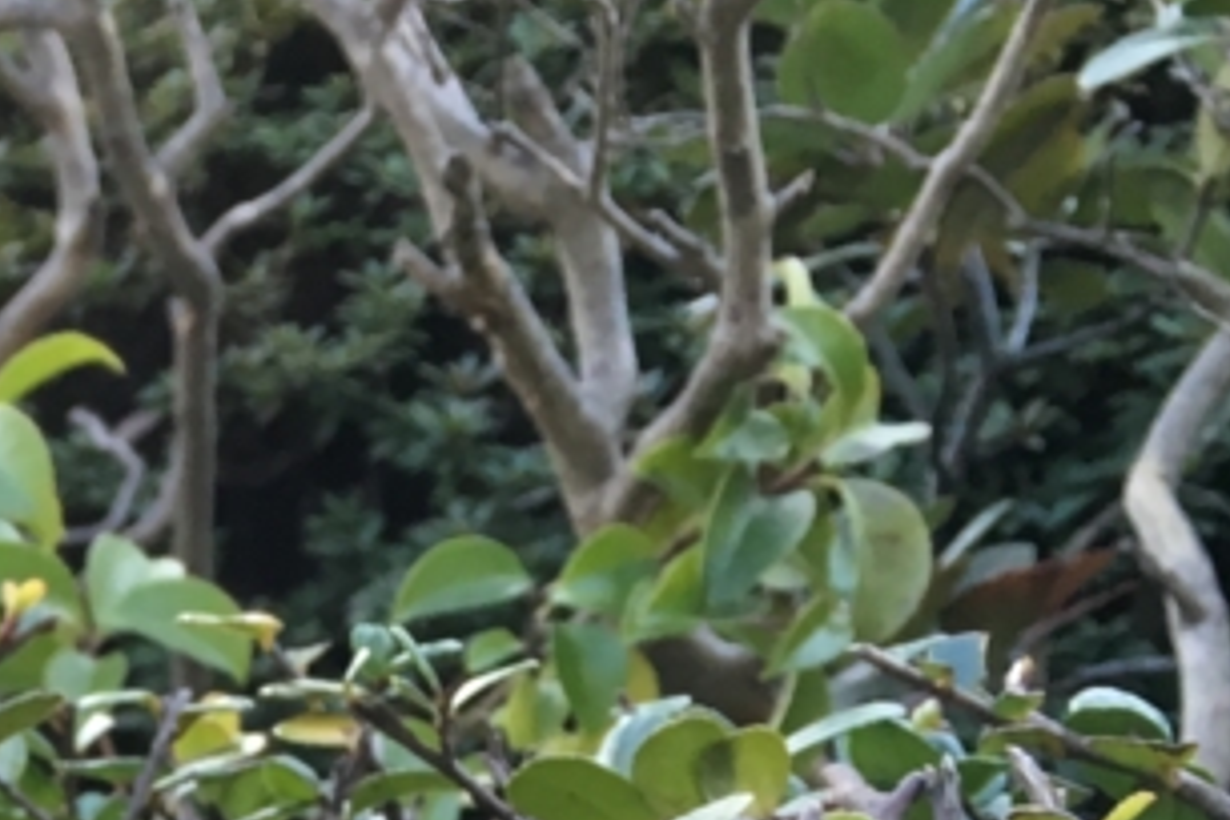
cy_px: 1443
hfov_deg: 17.9
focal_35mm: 101
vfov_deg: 12.5
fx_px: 3451
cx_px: -643
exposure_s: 1/30
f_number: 2.2
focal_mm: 4.15
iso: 50
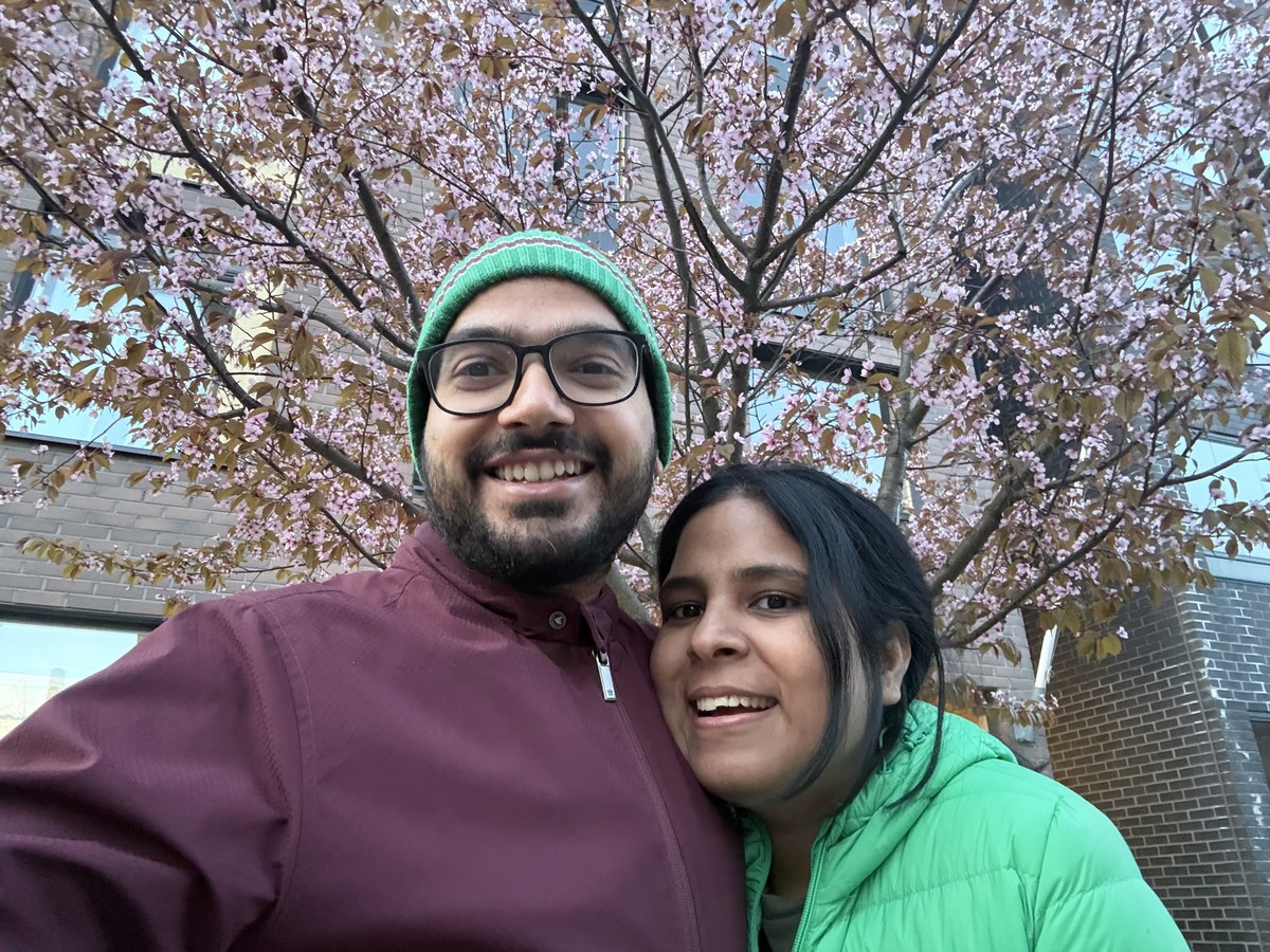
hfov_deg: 73.9
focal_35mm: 23
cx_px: 635
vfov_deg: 58.9
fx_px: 844
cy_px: 476
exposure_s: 1/29
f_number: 1.9
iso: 640
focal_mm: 2.69
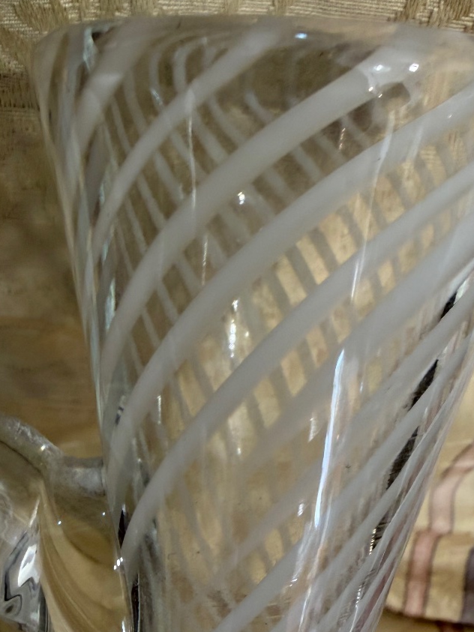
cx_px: 246
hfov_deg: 38.7
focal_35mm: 37
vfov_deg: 50.1
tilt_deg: -65.6
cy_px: 328
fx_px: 676
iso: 200
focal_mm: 2.22
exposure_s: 1/50
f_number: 2.2
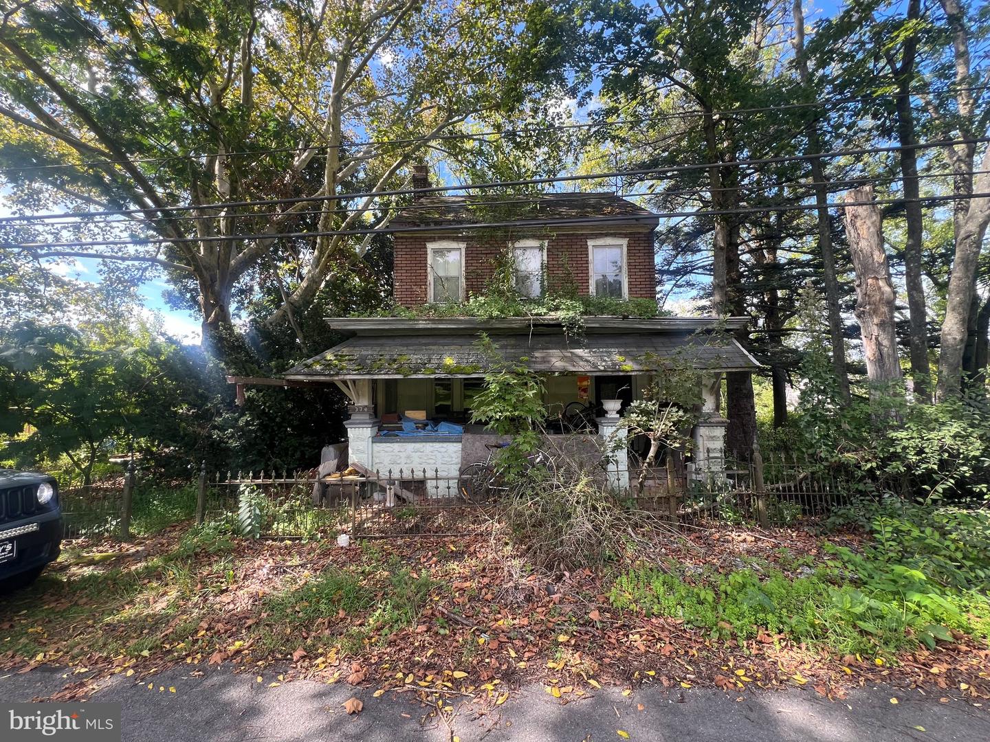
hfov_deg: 106.2
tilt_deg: +0.6
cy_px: 371
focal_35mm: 13
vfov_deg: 89.9
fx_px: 372
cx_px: 495
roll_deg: +0.9
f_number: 1.8
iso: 32
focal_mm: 1.57
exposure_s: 1/158
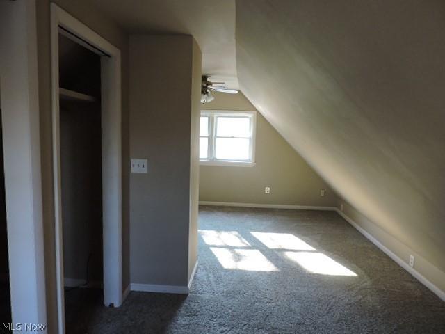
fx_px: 309
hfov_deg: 71.6
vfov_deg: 56.8
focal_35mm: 24
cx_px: 222
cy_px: 167
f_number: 3
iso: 400
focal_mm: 4.3
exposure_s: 1/25
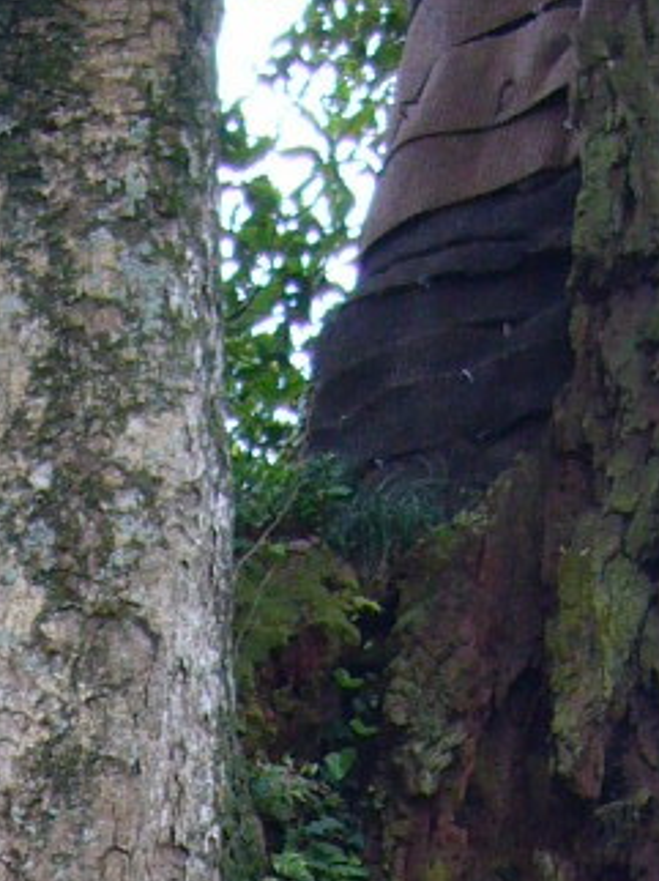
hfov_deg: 8.5
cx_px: 101
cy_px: 1631
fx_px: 4423
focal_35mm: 174
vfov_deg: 10.6
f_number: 2.8
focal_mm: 5.8
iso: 100
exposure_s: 1/40
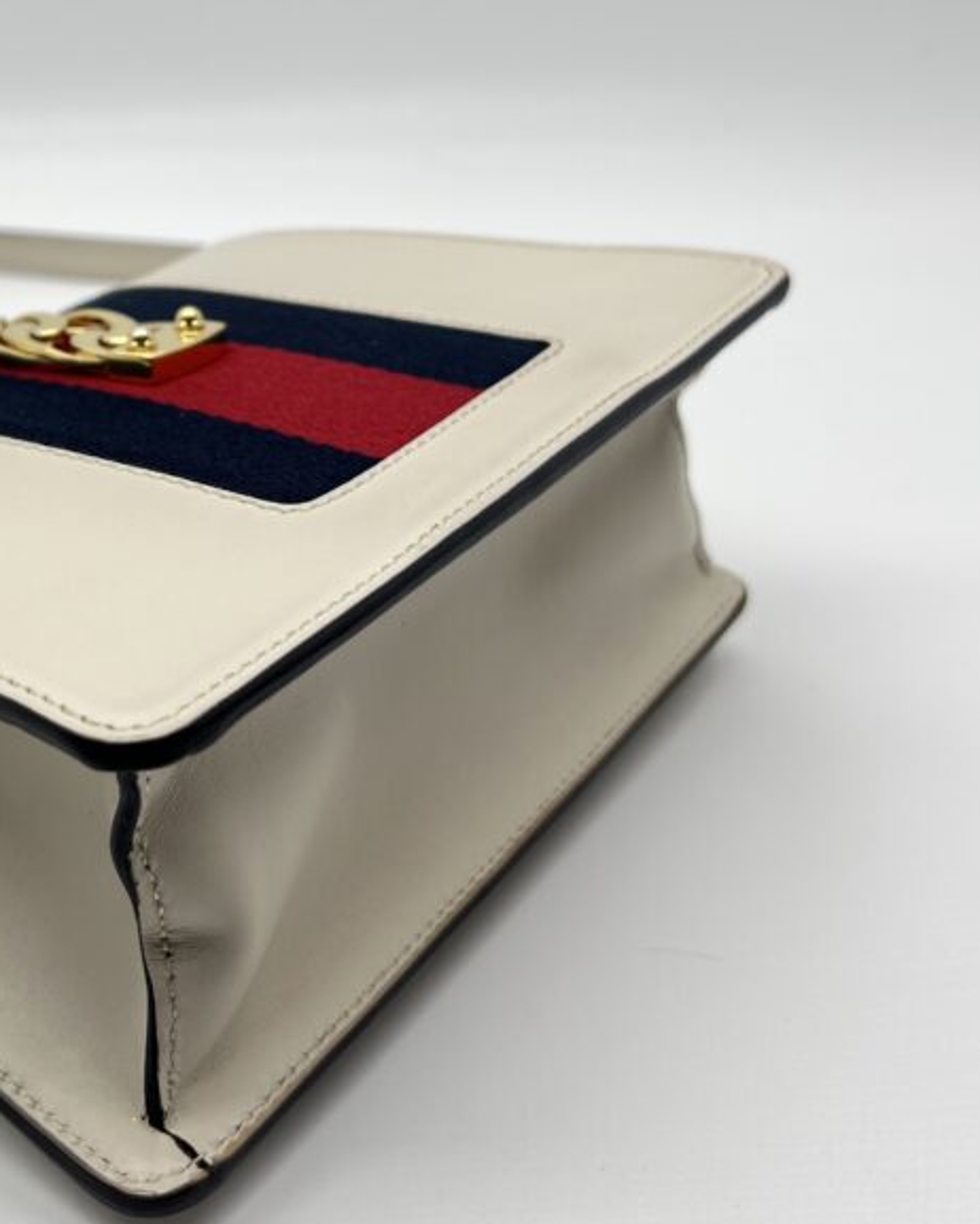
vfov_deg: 40.5
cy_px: 390
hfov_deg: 32.7
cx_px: 231
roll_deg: +0.4
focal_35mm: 45
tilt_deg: -22.9
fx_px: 1631
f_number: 1.5
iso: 40
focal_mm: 5.7
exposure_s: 1/157
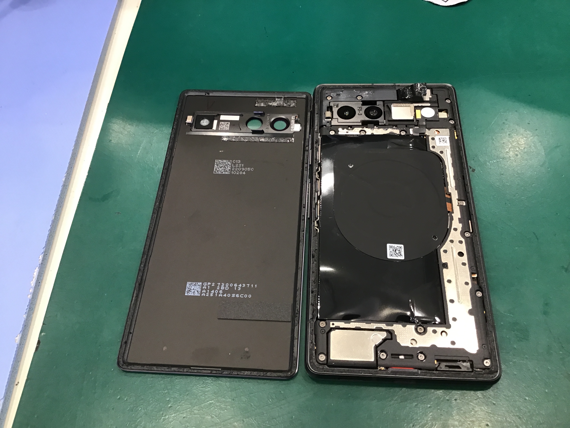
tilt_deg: -57.7
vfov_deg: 45.4
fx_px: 510
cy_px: 214
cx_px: 285
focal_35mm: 31
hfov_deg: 58.4
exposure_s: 1/30
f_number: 2.4
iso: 80
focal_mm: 3.3
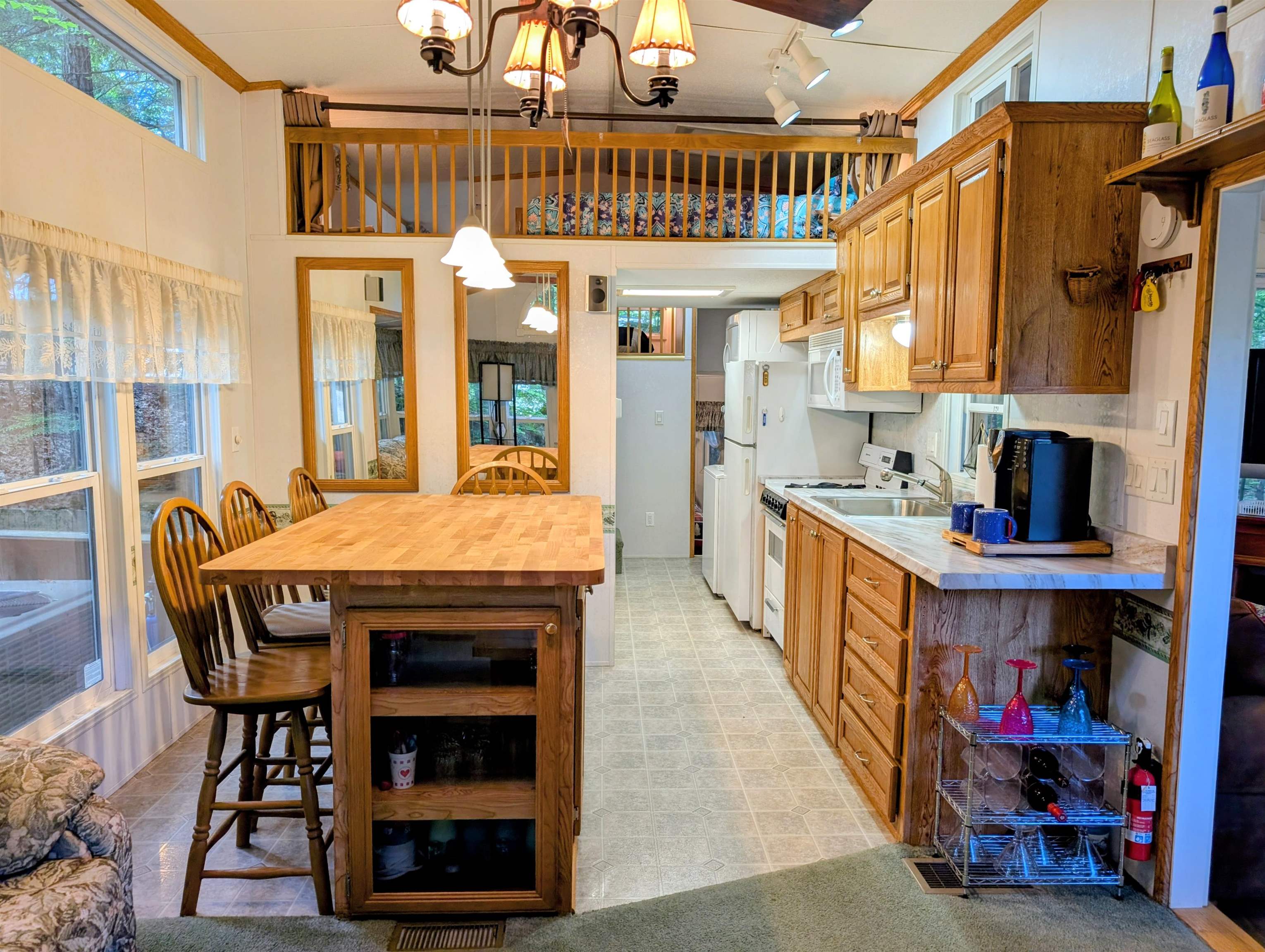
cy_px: 476
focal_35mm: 24
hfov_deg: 71.5
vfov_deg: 56.9
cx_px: 632
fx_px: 878
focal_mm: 6.9
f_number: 1.68
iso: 48
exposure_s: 1/30
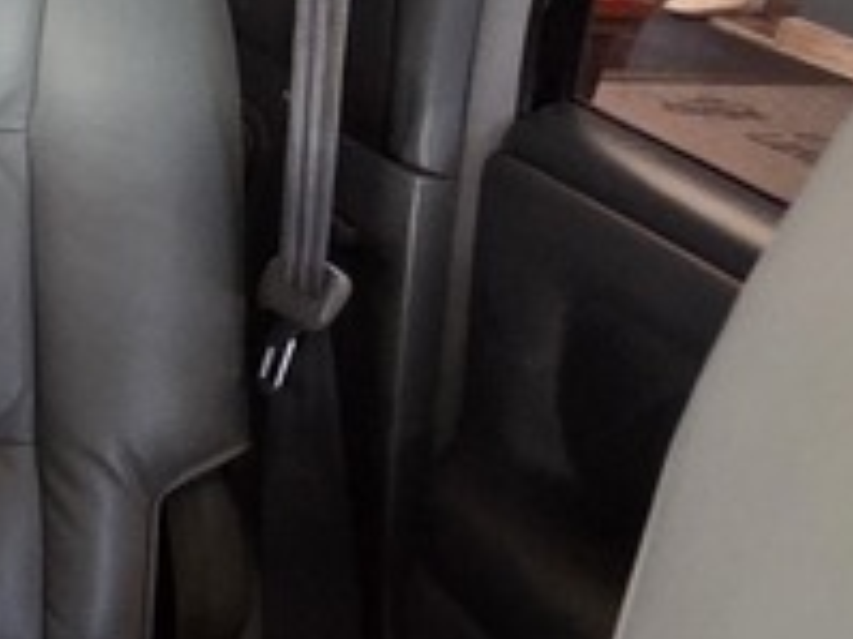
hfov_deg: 17.7
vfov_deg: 21.5
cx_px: -943
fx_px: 1650
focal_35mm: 67
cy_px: 90
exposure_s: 1/50
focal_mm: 2.2
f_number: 2.2
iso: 500
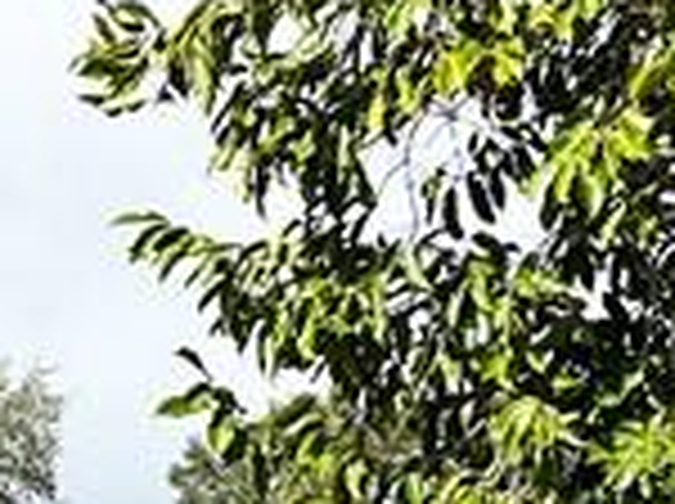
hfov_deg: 10.8
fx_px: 3465
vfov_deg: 8.3
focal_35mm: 178
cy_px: 486
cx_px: -261
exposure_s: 1/4274
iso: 50
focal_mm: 5.7
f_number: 1.5
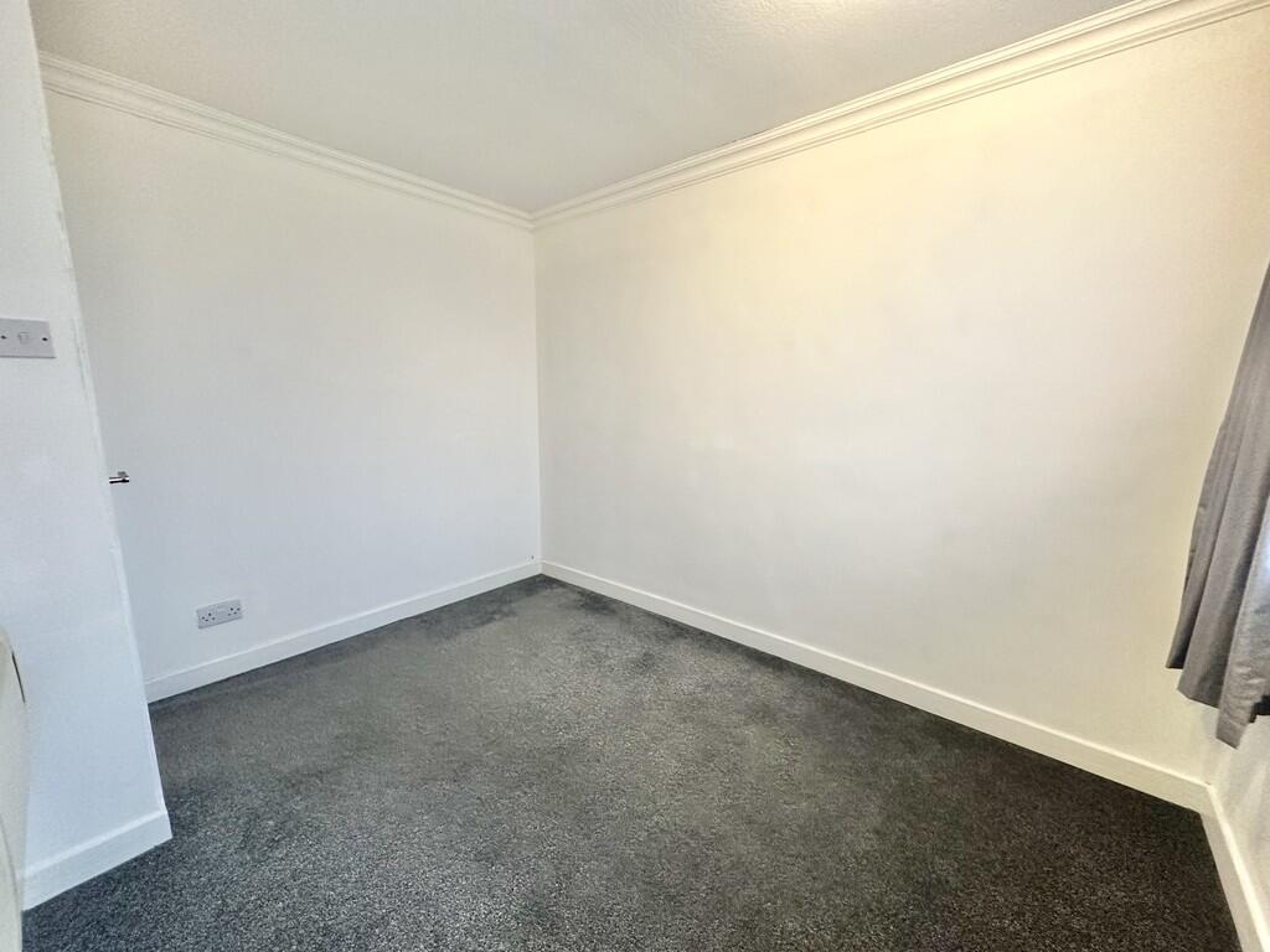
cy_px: 476
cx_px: 635
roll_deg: -0.5
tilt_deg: -9.8
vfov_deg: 85.7
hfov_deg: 102.1
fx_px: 514
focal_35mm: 14
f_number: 2.2
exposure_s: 1/50
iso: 400
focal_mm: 2.22
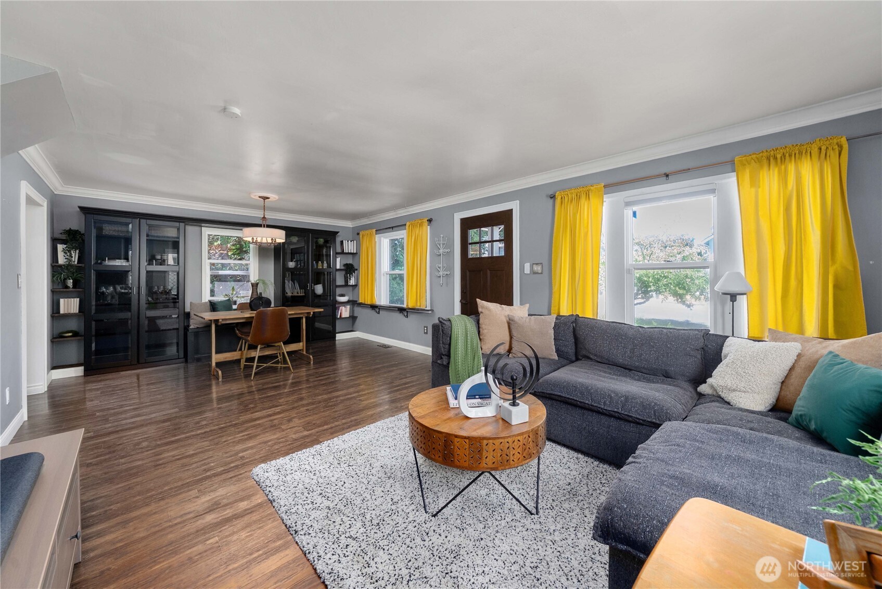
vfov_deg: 85.5
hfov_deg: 108.3
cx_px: 441
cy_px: 294
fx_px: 319
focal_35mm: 13
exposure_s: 1/4
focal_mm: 13
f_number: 7.1
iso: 1000
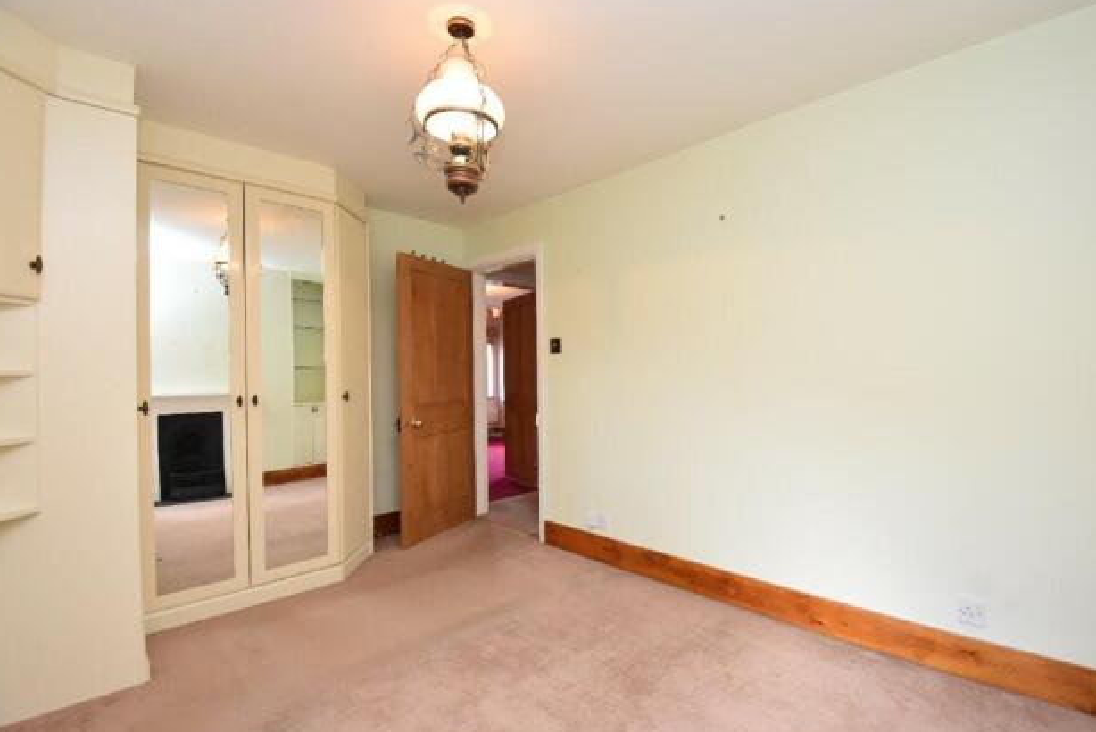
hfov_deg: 96.6
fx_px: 487
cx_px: 576
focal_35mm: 16
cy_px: 369
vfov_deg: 73.8
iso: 800
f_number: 4.5
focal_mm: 10
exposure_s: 1/80
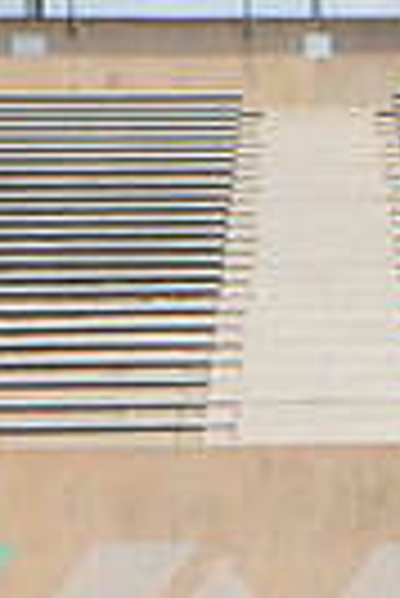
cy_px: 1003
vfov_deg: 11.9
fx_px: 2693
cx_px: 413
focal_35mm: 162
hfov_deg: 8.4
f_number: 8
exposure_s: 1/320
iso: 160
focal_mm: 48
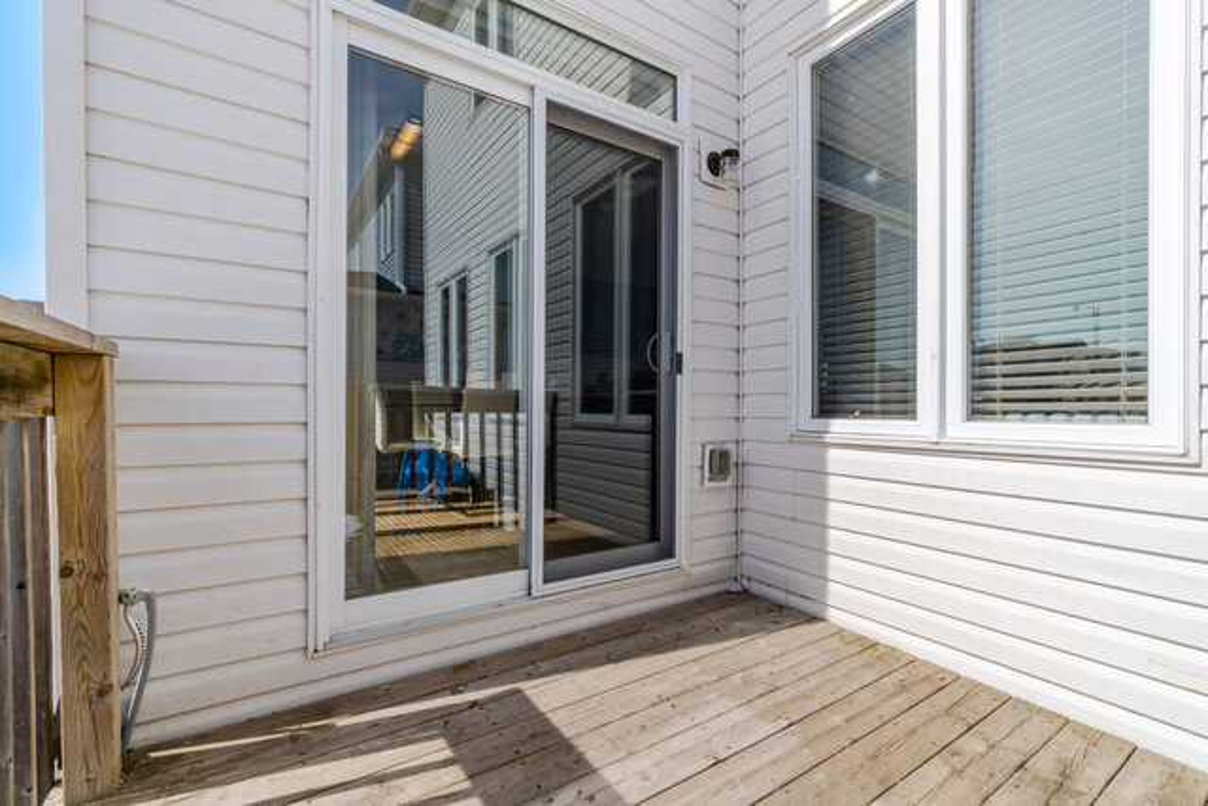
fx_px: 503
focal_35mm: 15
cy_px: 403
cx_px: 604
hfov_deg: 100.4
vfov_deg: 77.4
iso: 100
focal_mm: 10
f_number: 20
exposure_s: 1/60
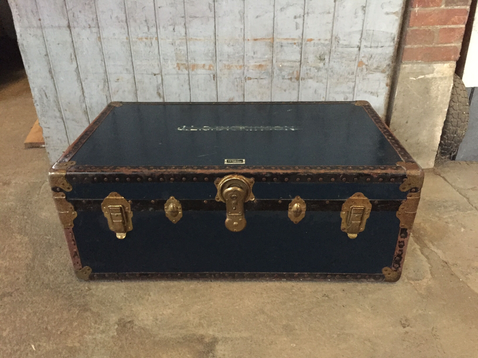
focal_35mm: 29
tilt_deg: -28.6
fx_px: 400
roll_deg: +1.7
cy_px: 179
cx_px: 239
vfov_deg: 48.2
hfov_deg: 61.7
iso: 640
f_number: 2.2
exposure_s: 1/17
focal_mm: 4.15
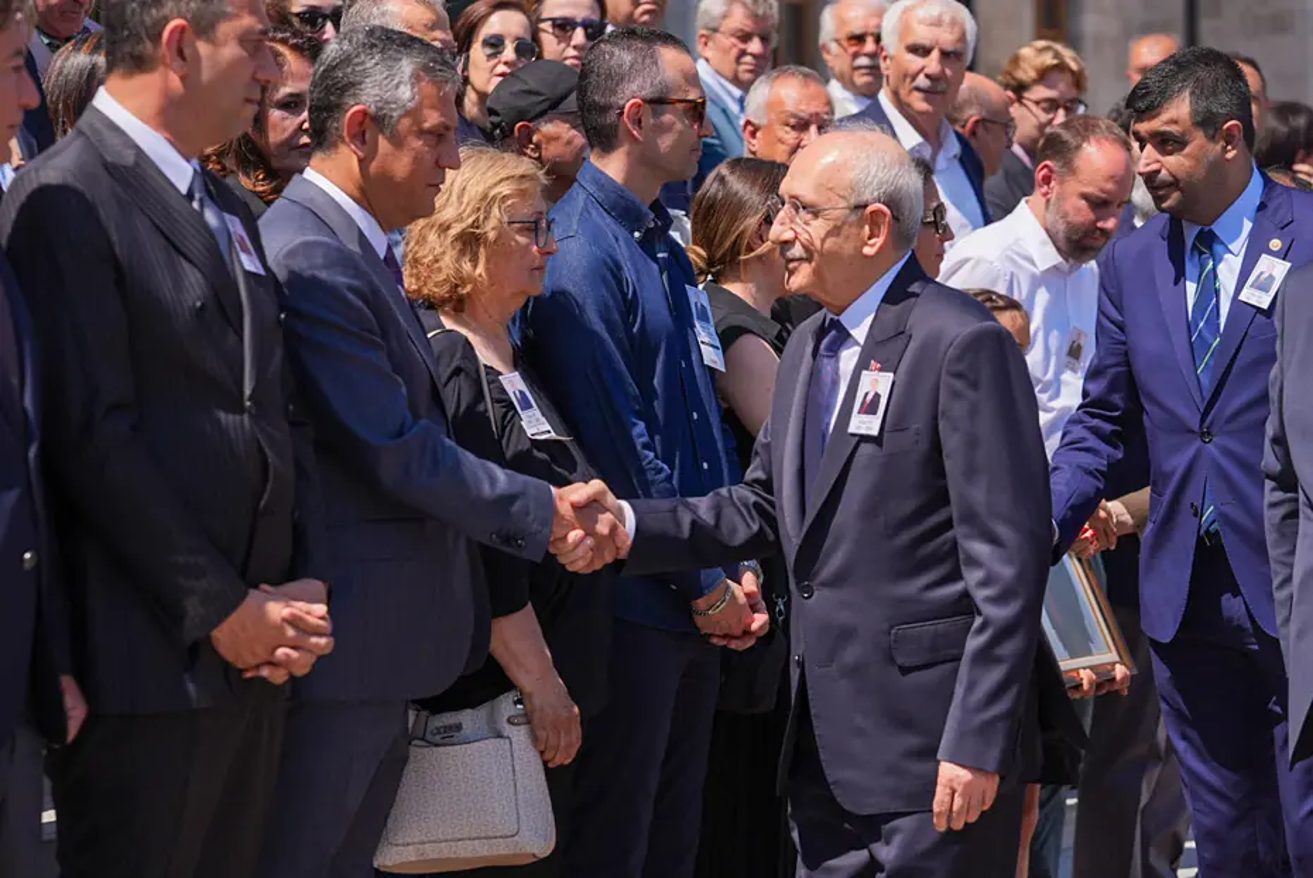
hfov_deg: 18.2
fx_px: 4089
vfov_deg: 12.3
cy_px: 439
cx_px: 656
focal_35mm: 112
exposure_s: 1/2500
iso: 320
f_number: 5
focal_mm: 112
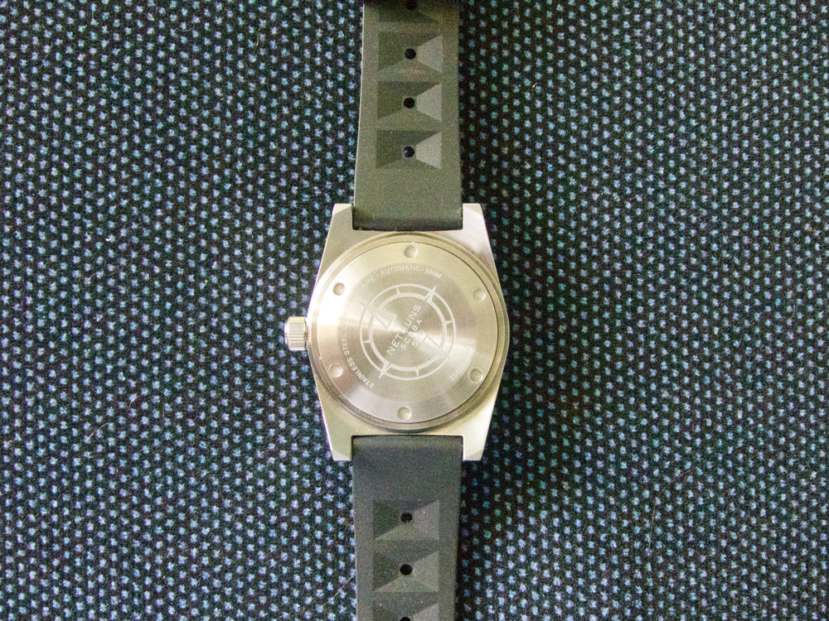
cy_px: 310
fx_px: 1126
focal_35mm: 47
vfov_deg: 30.9
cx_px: 414
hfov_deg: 40.4
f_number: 2.8
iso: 3200
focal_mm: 8.1
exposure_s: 1/40
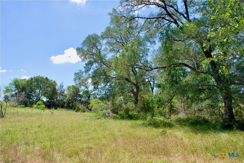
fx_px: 183
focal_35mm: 27
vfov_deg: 48.0
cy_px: 82
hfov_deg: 67.3
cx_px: 122
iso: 100
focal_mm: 18
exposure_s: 1/200
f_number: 7.1
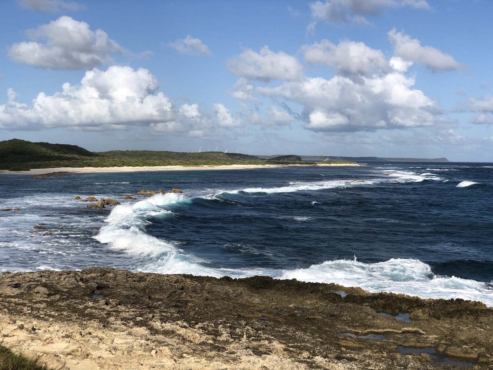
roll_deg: -0.2
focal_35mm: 52
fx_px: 741
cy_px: 185
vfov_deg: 28.0
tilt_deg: -1.7
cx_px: 246
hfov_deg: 36.8
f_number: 2.4
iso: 16
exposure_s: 1/2088
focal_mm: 6
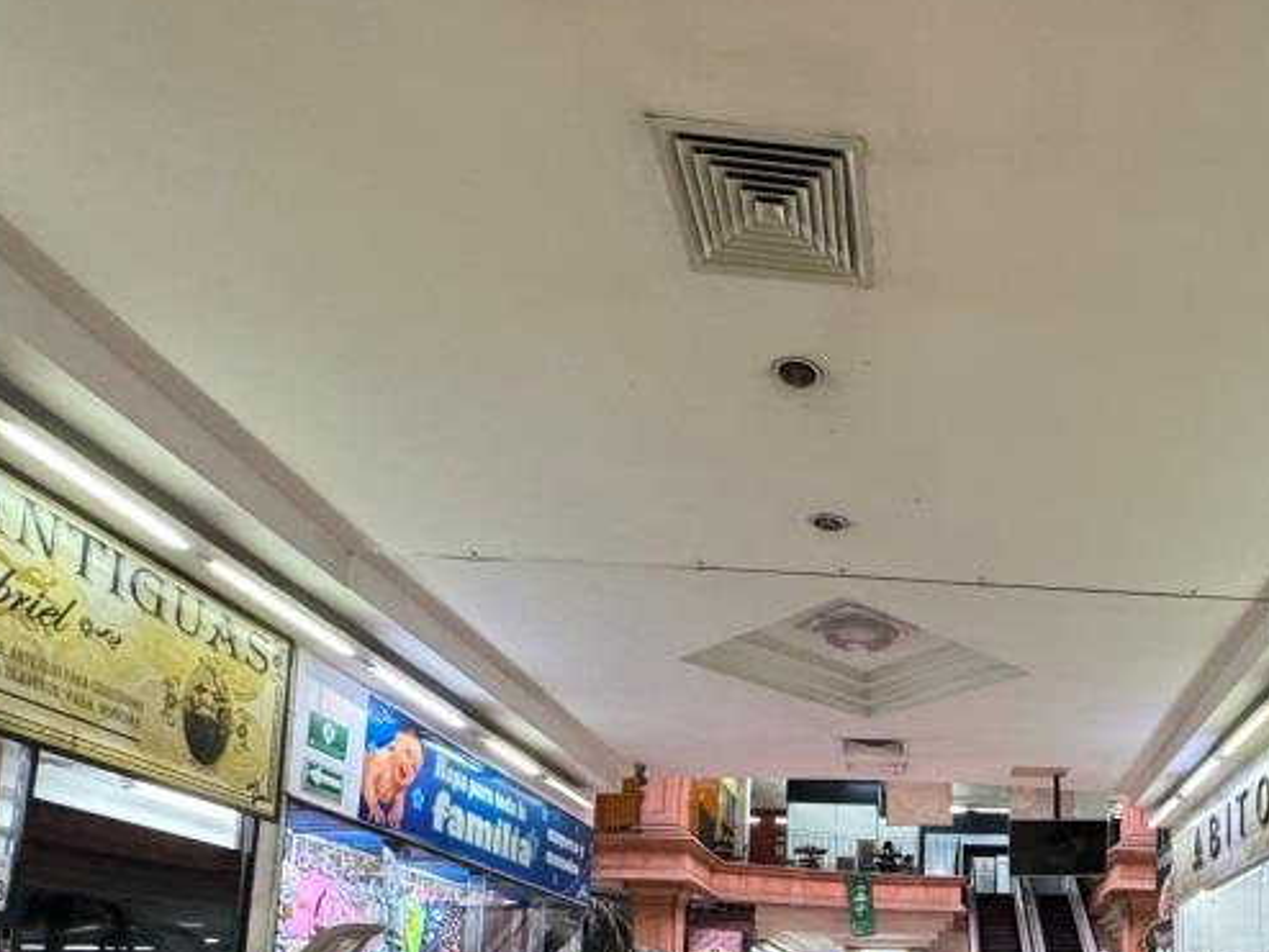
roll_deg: -0.1
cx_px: 1076
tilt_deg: +6.7
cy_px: 908
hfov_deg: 55.6
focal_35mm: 29
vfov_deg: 42.9
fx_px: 1064
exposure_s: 1/60
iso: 400
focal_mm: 2.22
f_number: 2.2
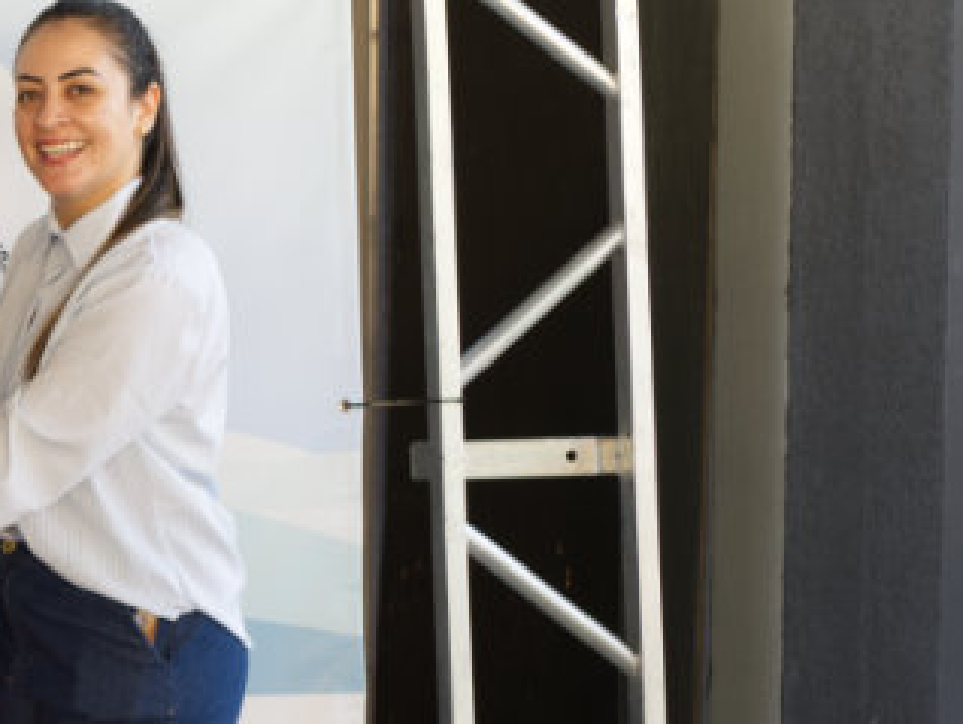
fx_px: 3536
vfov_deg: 11.7
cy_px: 435
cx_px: -621
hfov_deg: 14.2
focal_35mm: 127
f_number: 4
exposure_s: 1/100
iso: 320
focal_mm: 35
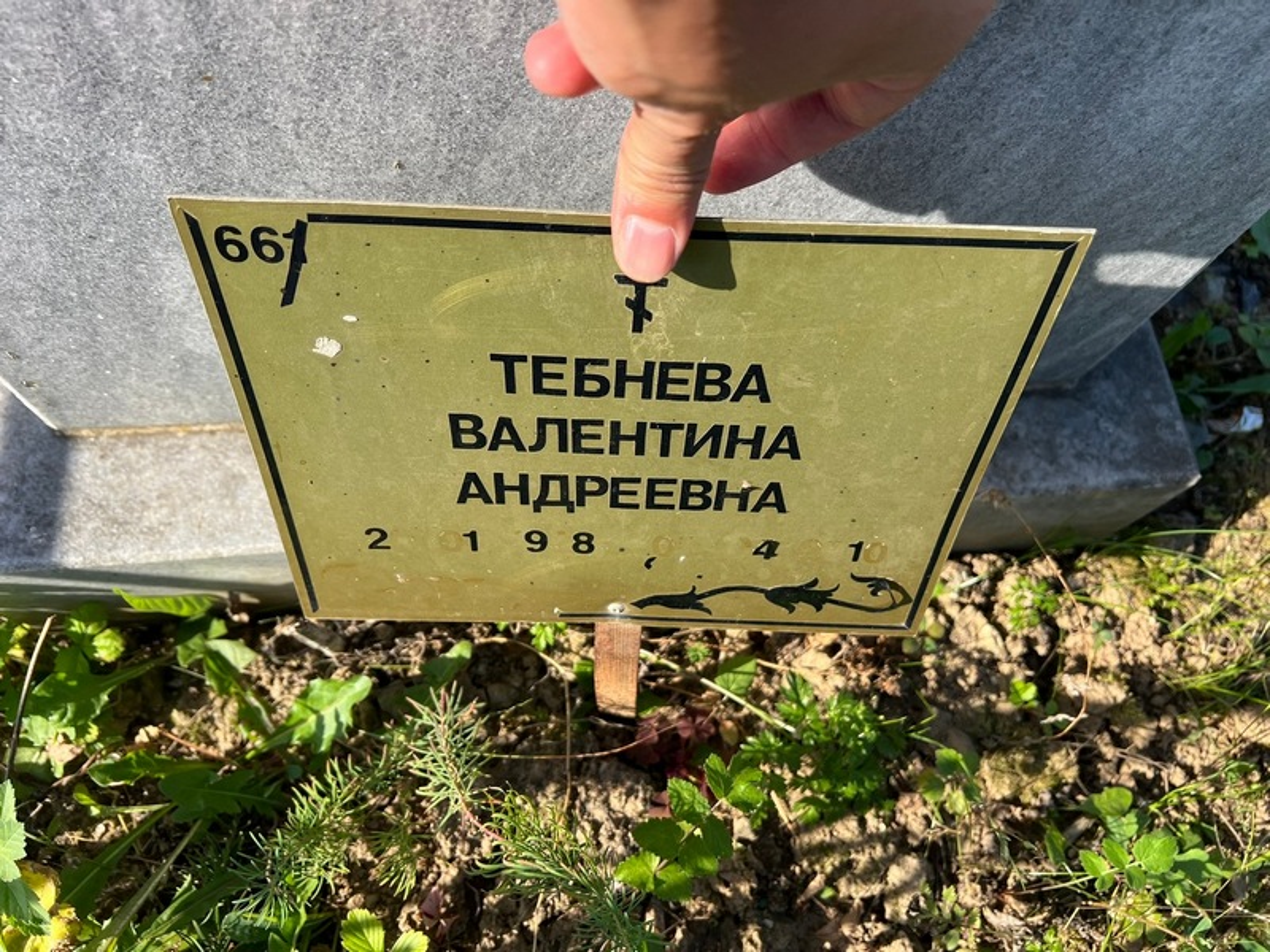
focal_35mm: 26
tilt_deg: -68.0
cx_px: 635
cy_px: 476
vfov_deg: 53.1
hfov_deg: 67.3
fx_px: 954
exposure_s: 1/1645
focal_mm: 5.7
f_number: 1.5
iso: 50
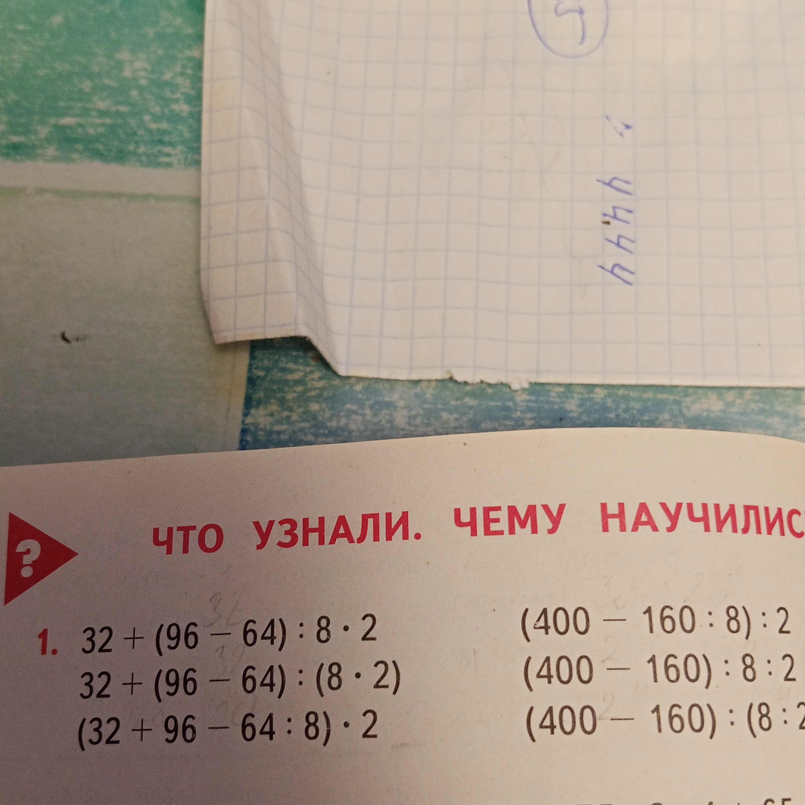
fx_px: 1026
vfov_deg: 42.8
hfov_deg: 42.8
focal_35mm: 39
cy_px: 439
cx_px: 402
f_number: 1.8
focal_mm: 3.98
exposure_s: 1/50
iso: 500
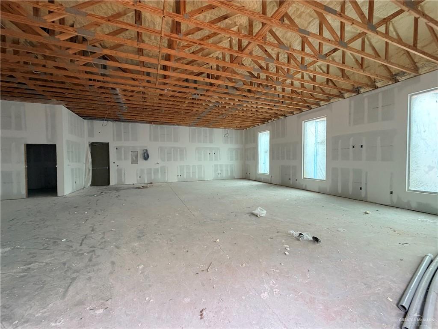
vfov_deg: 85.7
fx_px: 177
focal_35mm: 14
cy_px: 164
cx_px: 219
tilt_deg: -0.9
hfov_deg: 102.1
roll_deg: +1.2
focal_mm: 2.22
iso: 320
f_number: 2.2
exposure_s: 1/110
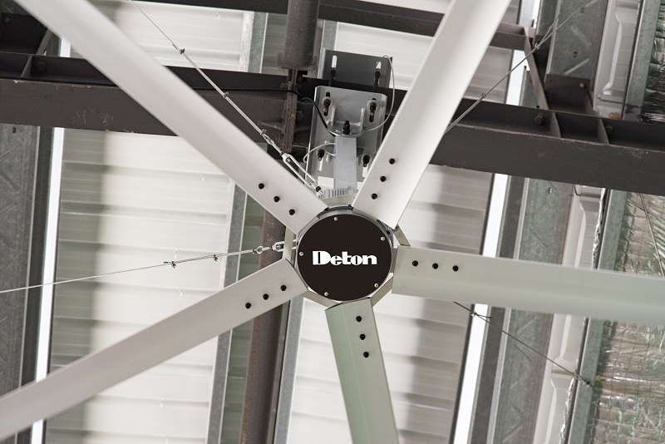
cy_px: 222
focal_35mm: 120
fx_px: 2217
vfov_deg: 11.4
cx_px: 332
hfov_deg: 17.1
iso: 2000
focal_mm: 120
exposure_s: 1/400
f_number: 5.6
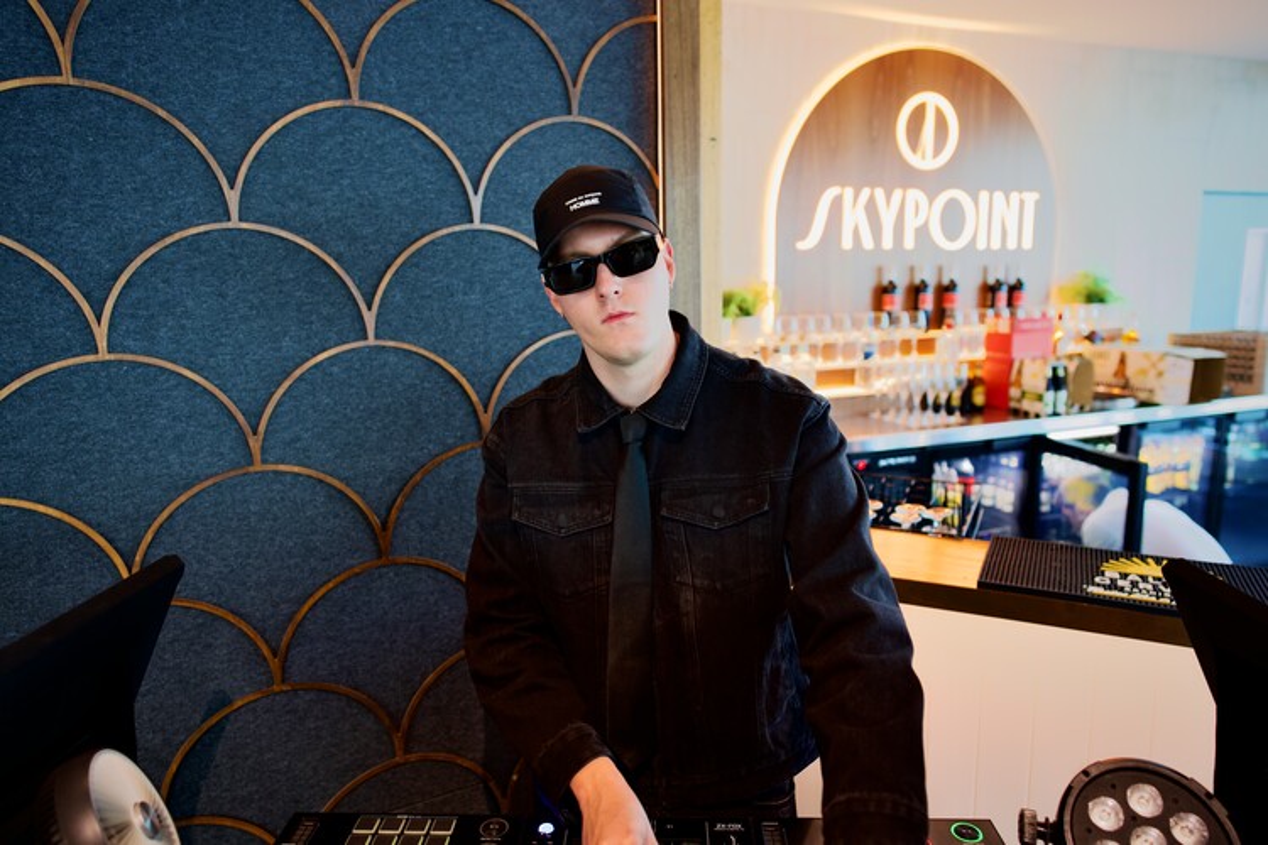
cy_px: 422
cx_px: 634
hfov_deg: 73.7
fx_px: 845
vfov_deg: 53.1
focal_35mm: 24
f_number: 2.2
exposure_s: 1/160
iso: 1600
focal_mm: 24
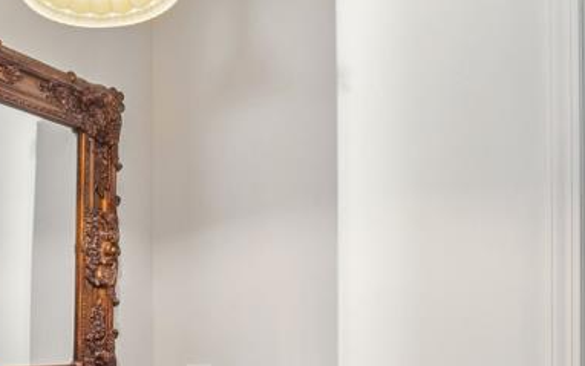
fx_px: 654
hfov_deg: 45.3
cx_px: 101
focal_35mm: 41
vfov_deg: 29.8
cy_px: 337
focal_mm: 10
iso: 1000
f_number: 8
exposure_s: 1/30
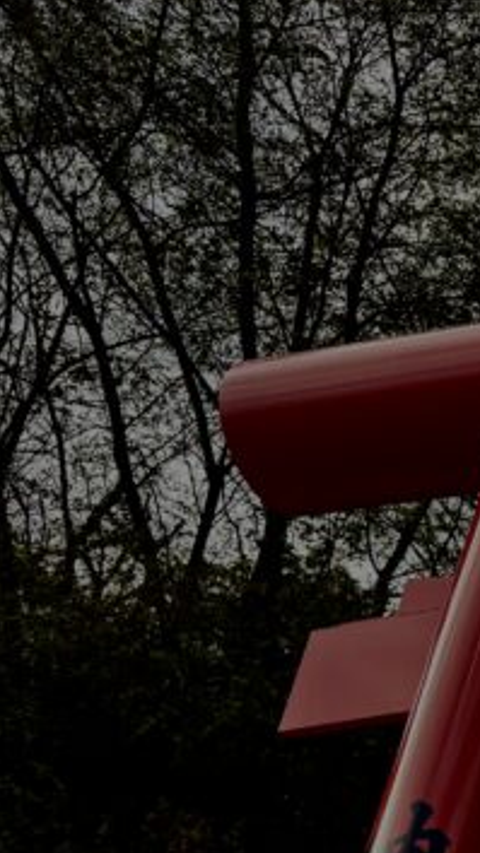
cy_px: 545
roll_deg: -2.8
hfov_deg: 12.3
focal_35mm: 82
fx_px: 1856
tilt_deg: +36.0
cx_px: 1076
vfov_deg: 25.8
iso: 50
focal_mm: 5.96
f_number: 1.6
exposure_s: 1/1848
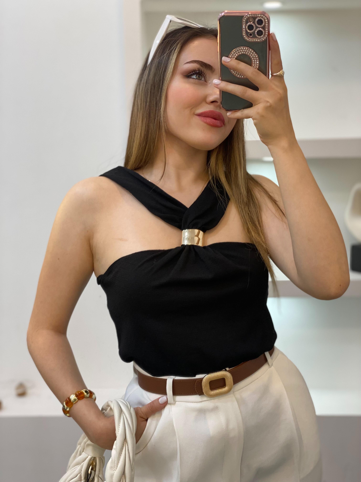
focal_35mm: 52
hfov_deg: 28.0
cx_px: 180
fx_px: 723
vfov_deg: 36.8
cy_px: 241
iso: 100
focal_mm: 6
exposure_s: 1/100
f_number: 2
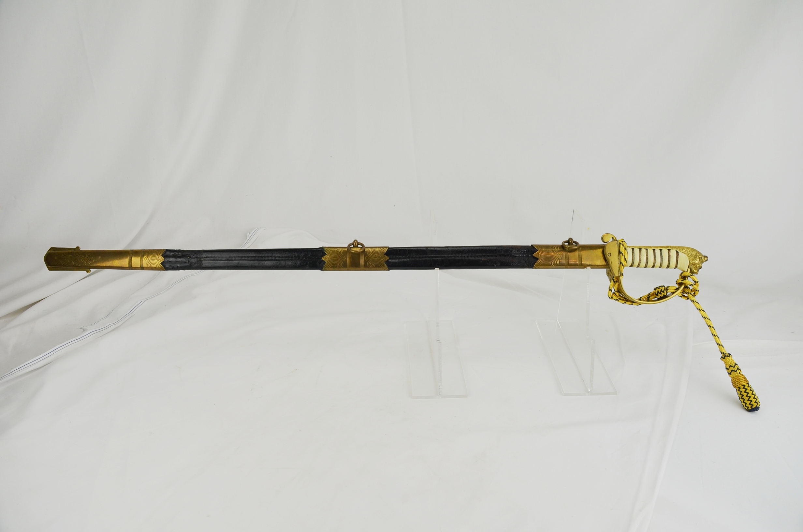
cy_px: 266
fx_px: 668
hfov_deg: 62.0
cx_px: 402
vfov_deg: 43.4
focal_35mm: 30
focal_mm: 20
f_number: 6.3
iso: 200
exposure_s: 1/160
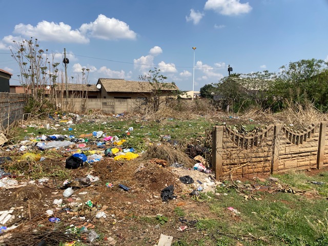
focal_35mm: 25
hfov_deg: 69.4
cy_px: 123
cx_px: 164
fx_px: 237
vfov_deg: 54.9
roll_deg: -0.2
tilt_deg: -9.4
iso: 32
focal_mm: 4.25
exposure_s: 1/3497
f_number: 1.8
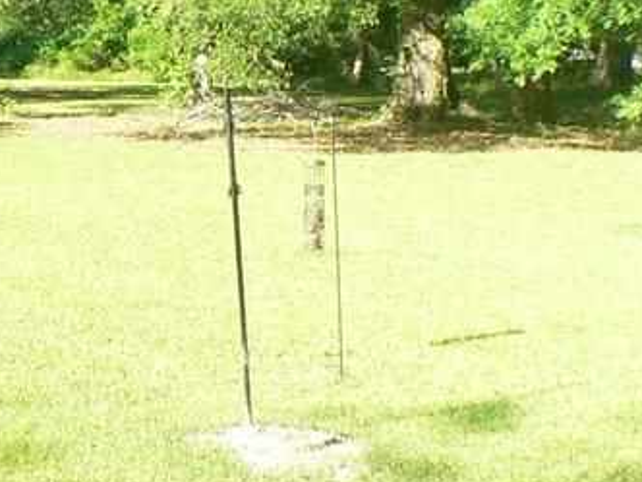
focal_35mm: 111
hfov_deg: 17.3
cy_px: 91
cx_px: 0
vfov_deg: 13.3
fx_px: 2059
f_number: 4
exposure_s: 1/80
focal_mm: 6
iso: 80
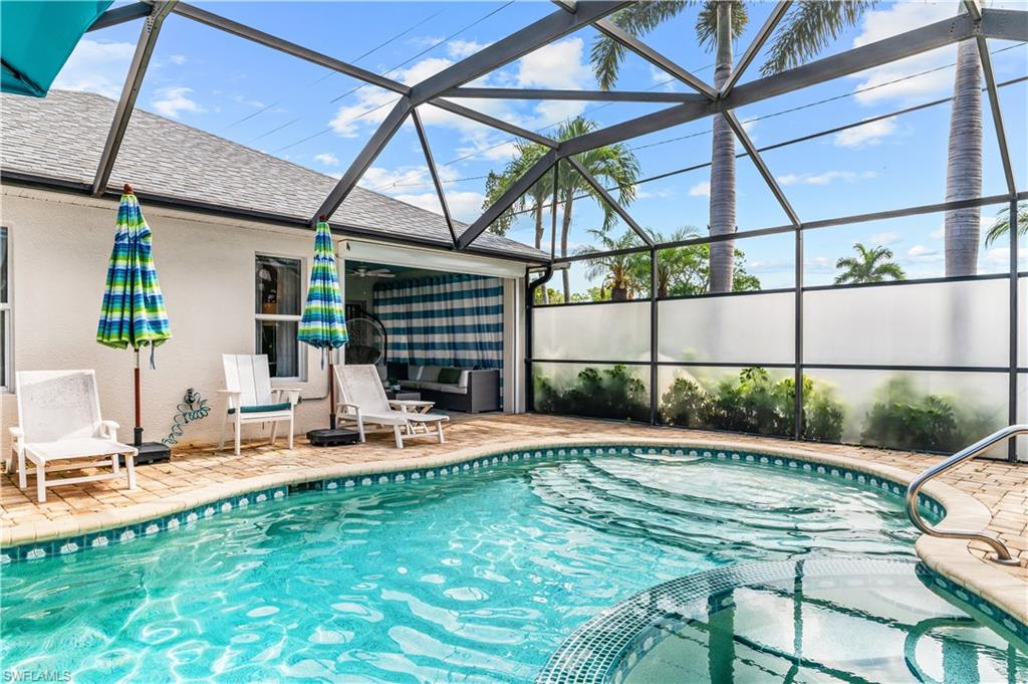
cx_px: 514
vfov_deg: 57.1
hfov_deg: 78.6
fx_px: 628
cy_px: 342
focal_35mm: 22
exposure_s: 1/320
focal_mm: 22
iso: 320
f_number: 10
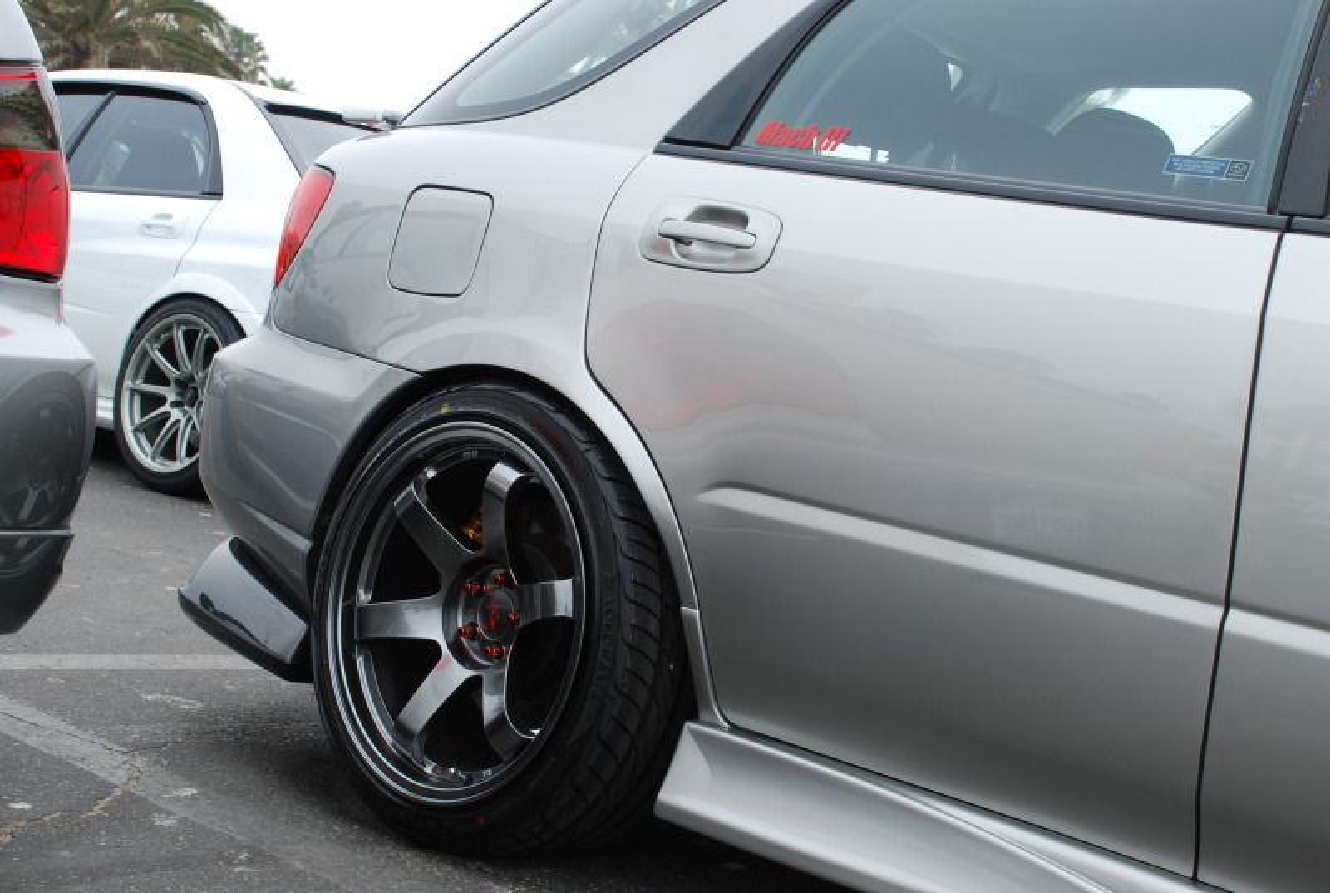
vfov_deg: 23.9
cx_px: 665
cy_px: 446
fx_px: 2110
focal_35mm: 57
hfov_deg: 35.0
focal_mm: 38
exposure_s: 1/125
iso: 125
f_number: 9
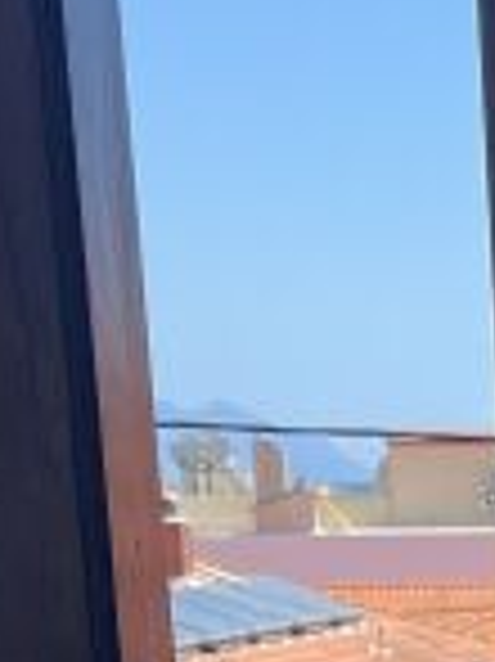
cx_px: 1192
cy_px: 1333
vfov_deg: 10.1
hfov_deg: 7.6
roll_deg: +1.6
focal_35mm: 181
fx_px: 3456
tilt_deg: -14.5
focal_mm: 5.1
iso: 50
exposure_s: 1/1721
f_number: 1.6
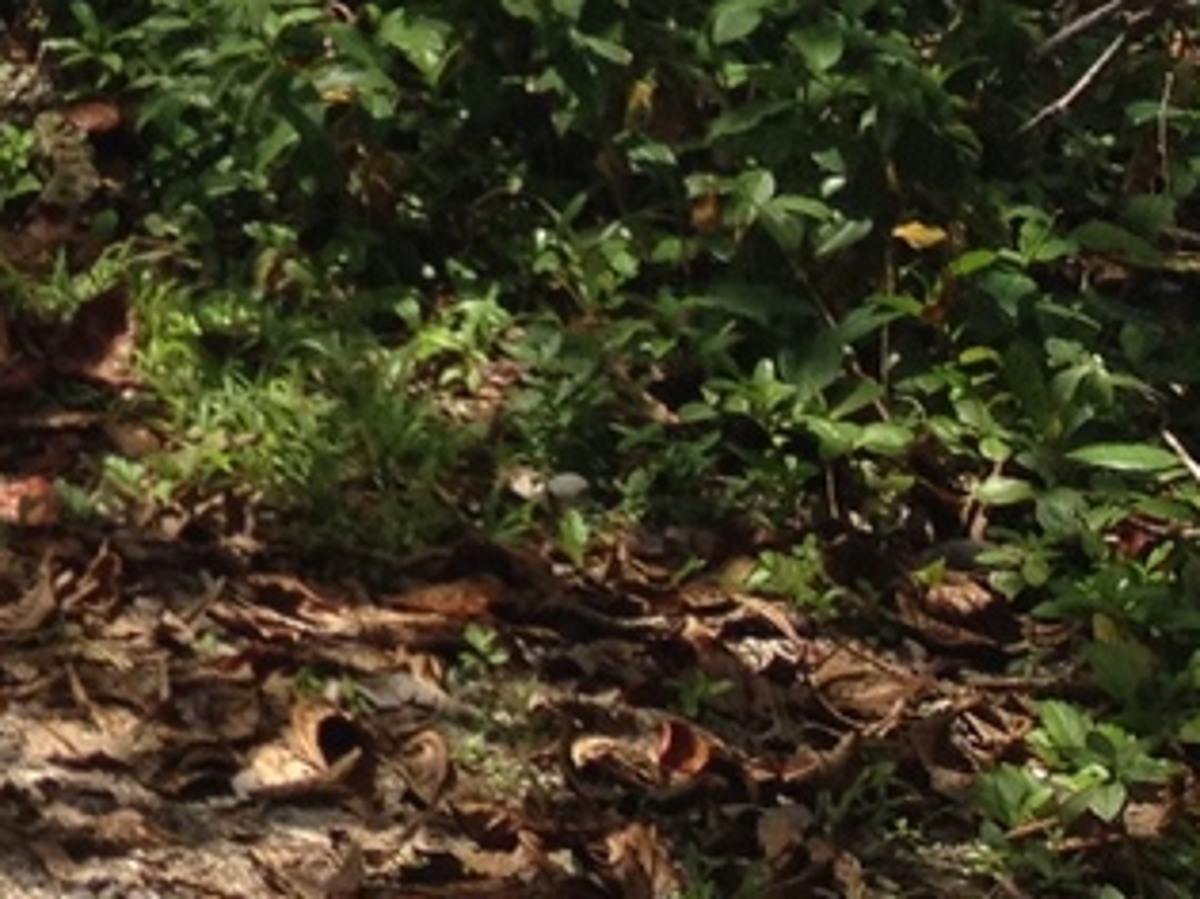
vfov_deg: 7.9
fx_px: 6168
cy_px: -941
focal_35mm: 178
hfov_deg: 9.7
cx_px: -1749
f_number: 2.4
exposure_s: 1/935
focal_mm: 4.28
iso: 50
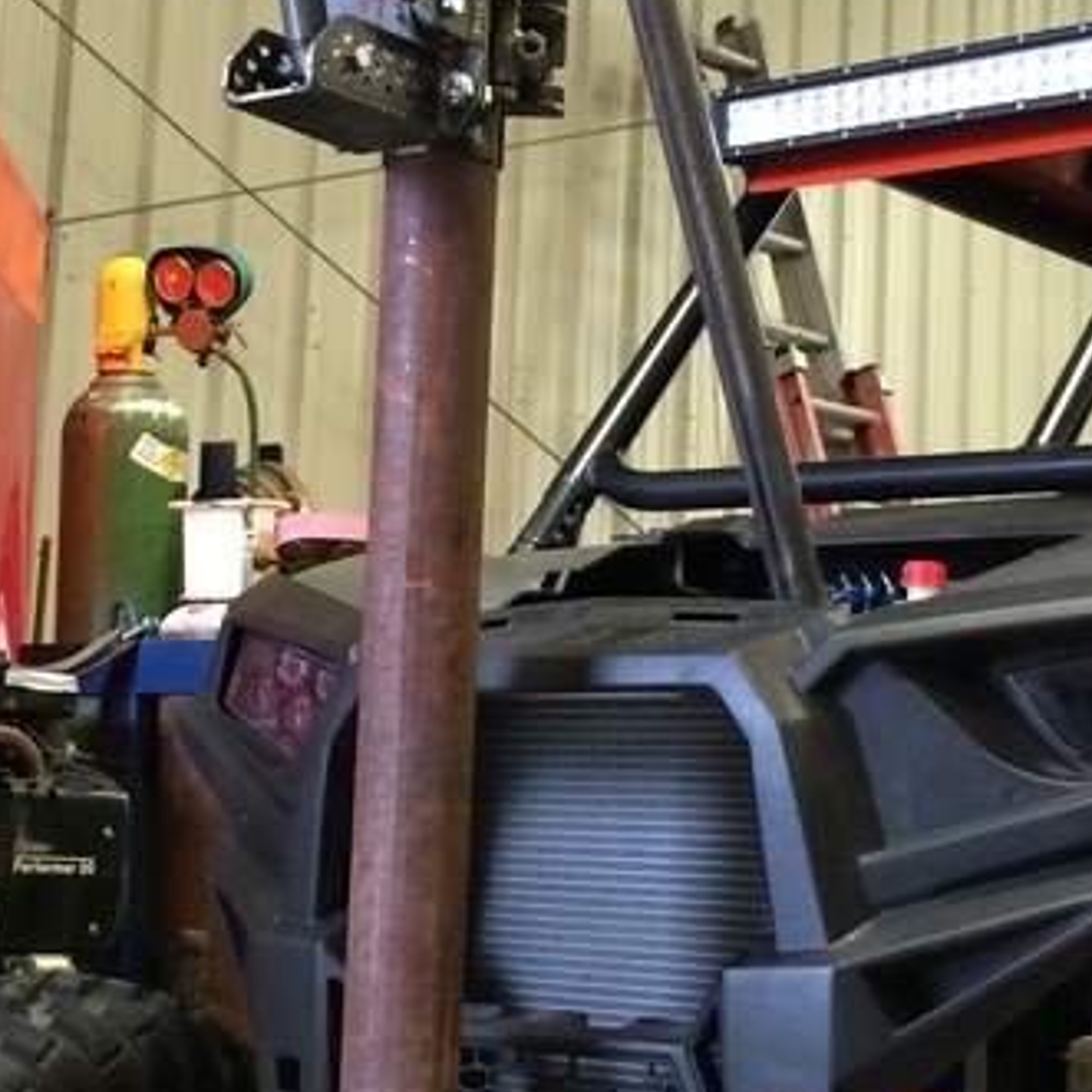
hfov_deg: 21.1
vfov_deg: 21.1
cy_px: 429
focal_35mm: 82
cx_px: 406
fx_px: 2927
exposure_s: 1/30
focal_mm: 4.12
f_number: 2.2
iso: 250
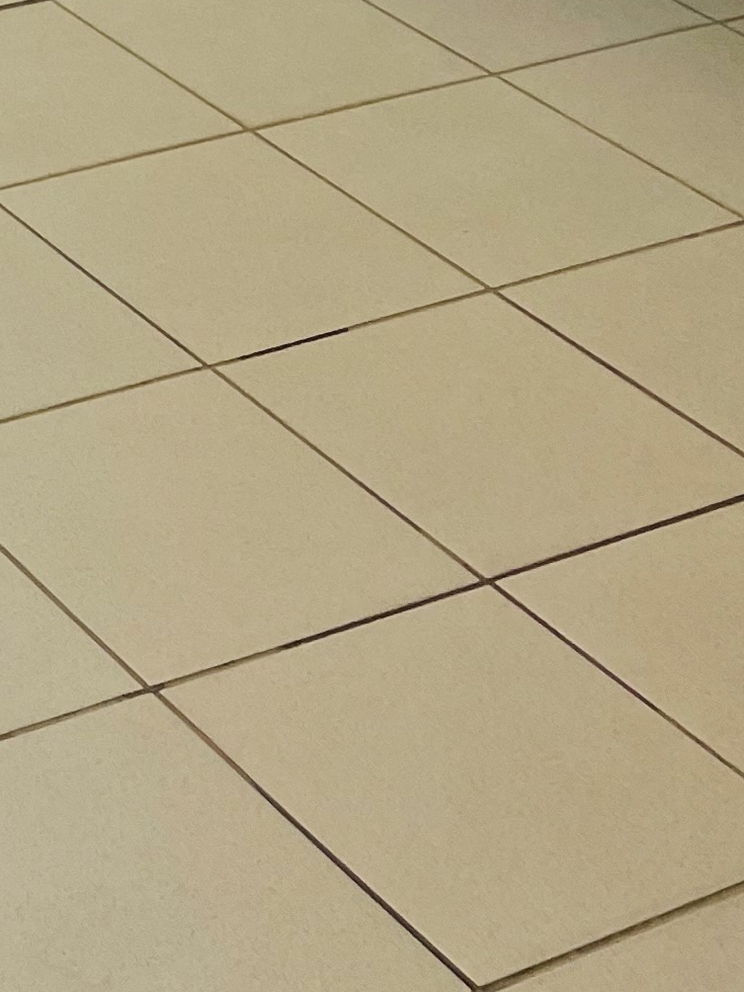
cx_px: -576
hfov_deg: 12.7
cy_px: -790
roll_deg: -0.9
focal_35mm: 107
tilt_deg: -11.1
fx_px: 3066
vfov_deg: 15.7
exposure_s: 1/100
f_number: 1.6
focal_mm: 4.2
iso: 64
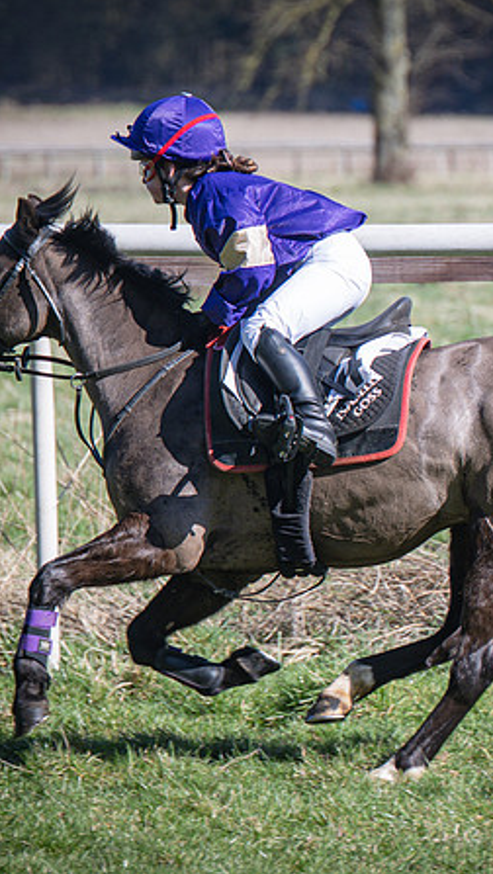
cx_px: 554
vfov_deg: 5.5
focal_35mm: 395
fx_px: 9164
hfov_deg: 3.1
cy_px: 362
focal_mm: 140
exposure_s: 1/1000
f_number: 4
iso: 125
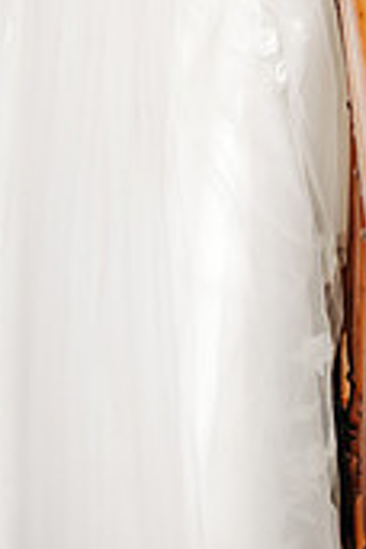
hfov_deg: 14.8
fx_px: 1403
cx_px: 228
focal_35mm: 92
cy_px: -32
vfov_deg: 21.2
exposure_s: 1/500
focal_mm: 35
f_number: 1.6
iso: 400
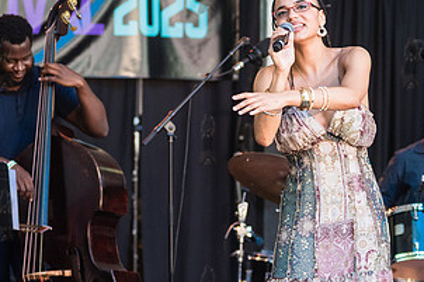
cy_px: 121
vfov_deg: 5.3
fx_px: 3072
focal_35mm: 261
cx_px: 287
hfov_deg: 7.9
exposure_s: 1/500
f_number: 4
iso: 1600
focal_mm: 112
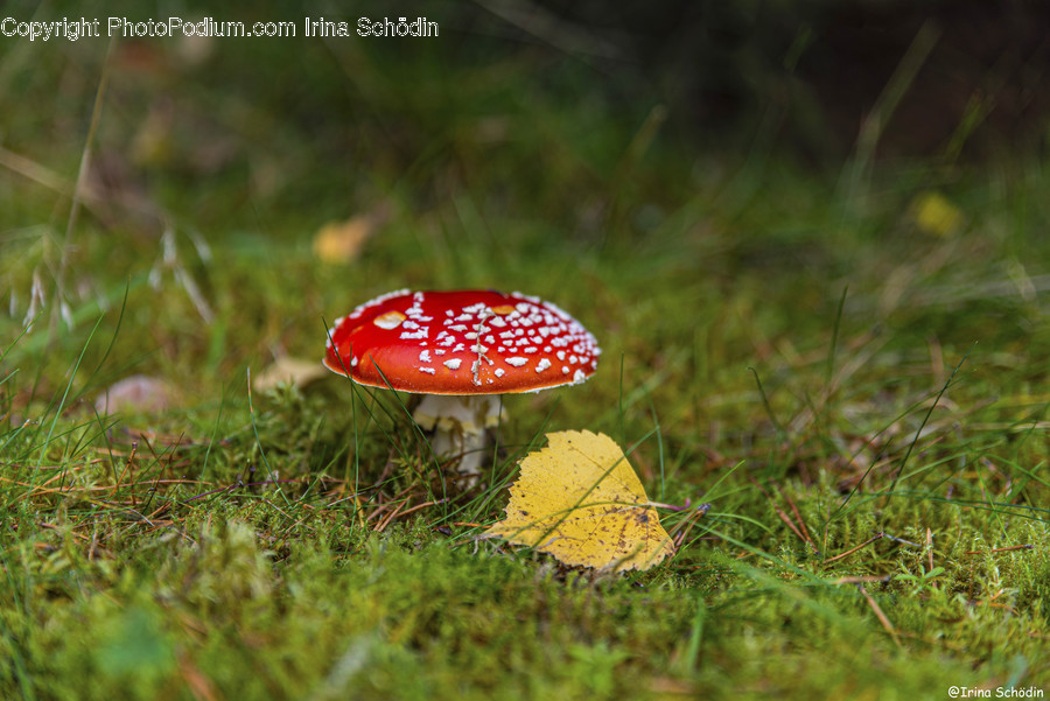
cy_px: 350
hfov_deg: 28.8
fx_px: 2043
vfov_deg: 19.5
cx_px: 525
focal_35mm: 70
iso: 100
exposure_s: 1/125
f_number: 2.8
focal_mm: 70
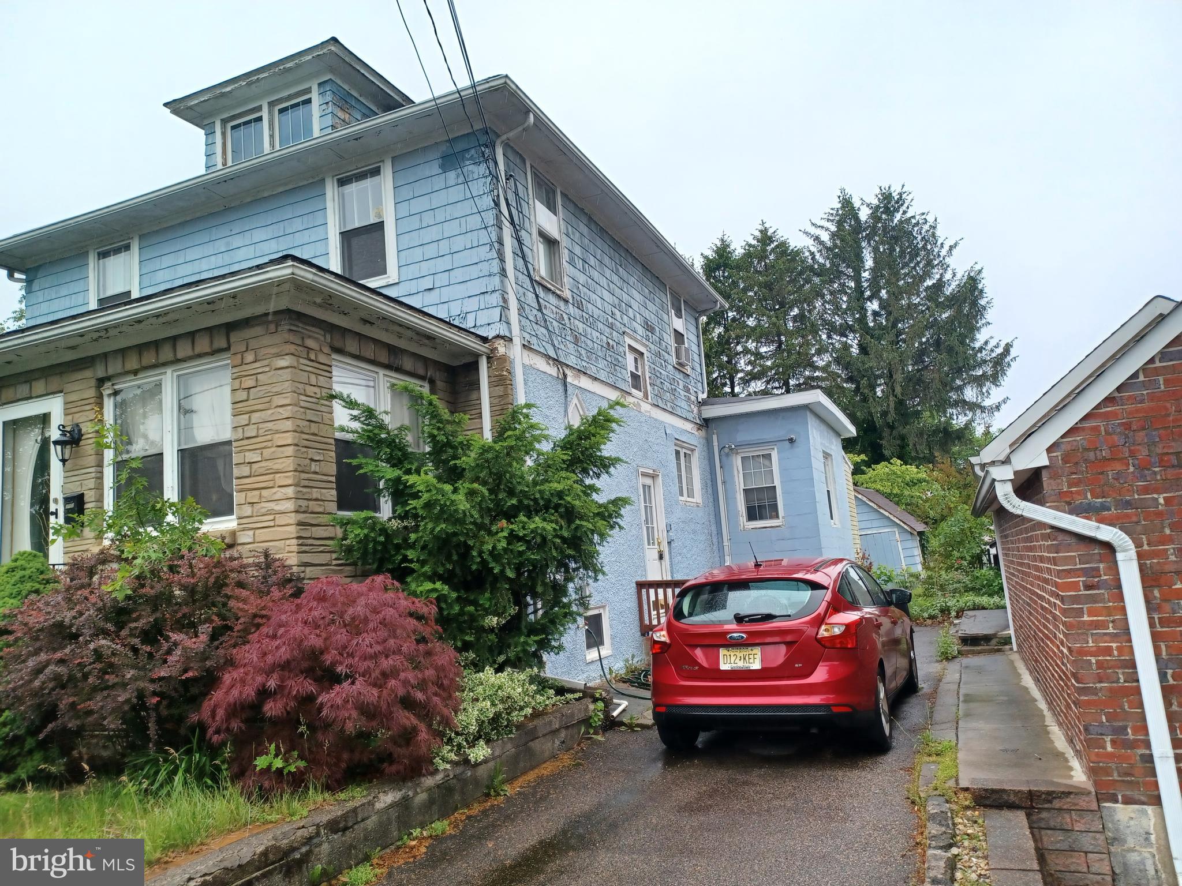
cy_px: 443
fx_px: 854
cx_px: 591
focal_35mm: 25
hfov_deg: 69.4
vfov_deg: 54.9
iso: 32
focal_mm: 4.6
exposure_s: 1/219
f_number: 1.8
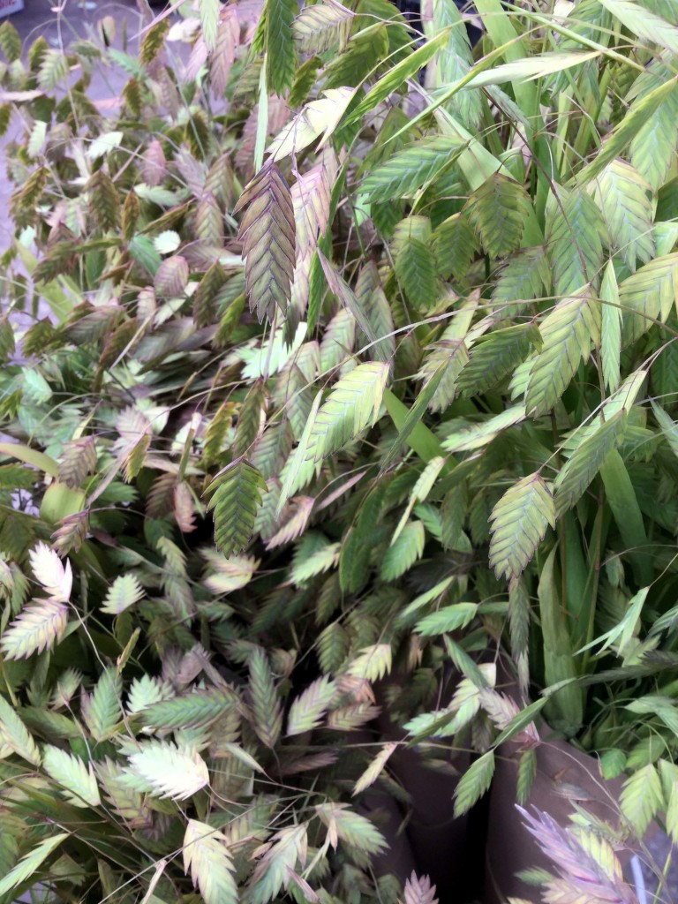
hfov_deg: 45.4
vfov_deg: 58.4
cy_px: 452
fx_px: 810
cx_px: 339
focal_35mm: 31
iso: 32
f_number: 2.4
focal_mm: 3.3
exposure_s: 1/60
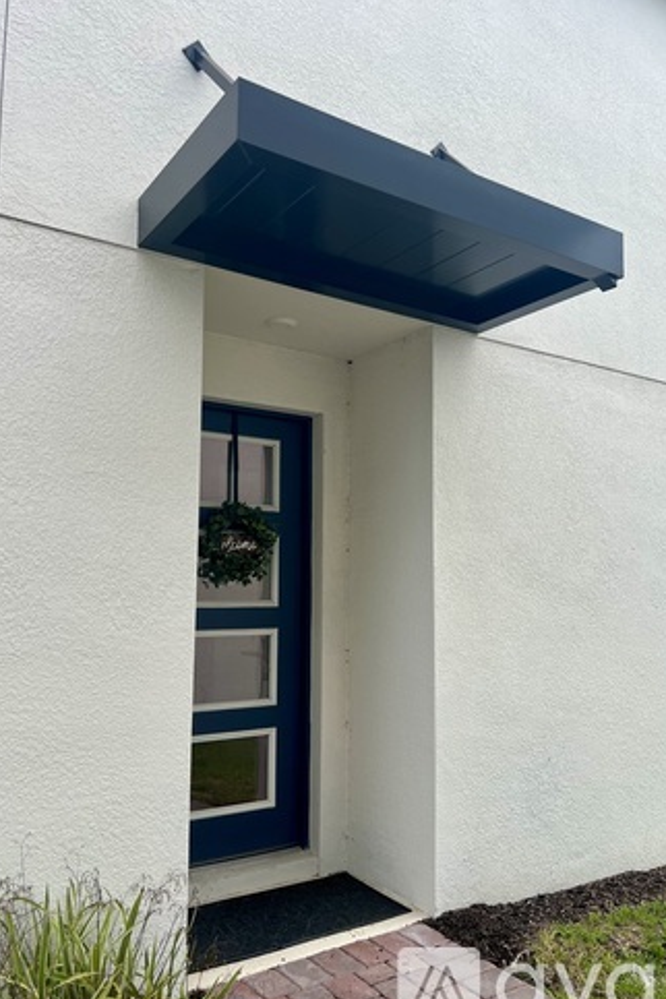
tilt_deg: +4.7
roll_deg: +0.1
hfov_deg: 46.4
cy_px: 513
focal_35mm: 28
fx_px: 777
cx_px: 344
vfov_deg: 65.5
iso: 50
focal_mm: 5.7
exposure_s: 1/2841
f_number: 1.5
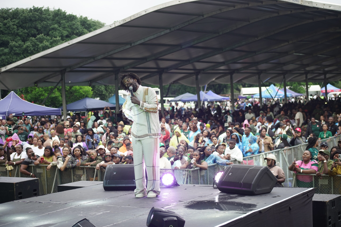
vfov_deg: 18.2
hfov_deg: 27.0
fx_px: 710
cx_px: 170
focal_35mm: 75
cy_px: 114
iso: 320
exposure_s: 1/50
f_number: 4
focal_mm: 75
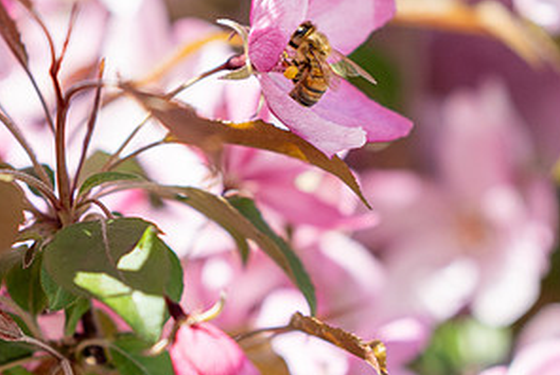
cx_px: 162
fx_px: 4718
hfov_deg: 6.8
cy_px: 136
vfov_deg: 4.5
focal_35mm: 303
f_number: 2.8
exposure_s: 1/2000
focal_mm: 85
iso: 64
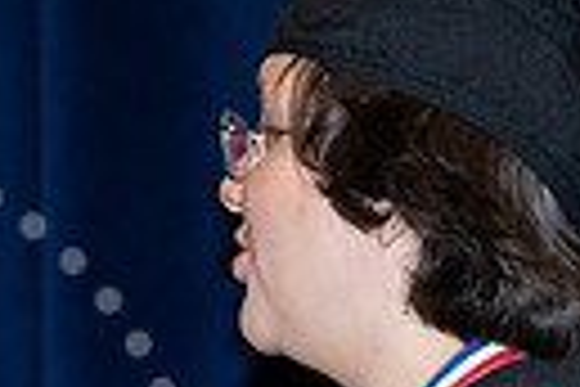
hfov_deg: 2.4
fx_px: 13774
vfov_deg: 1.6
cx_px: -63
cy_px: 656
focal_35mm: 855
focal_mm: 165
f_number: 5.6
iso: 1000
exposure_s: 1/200
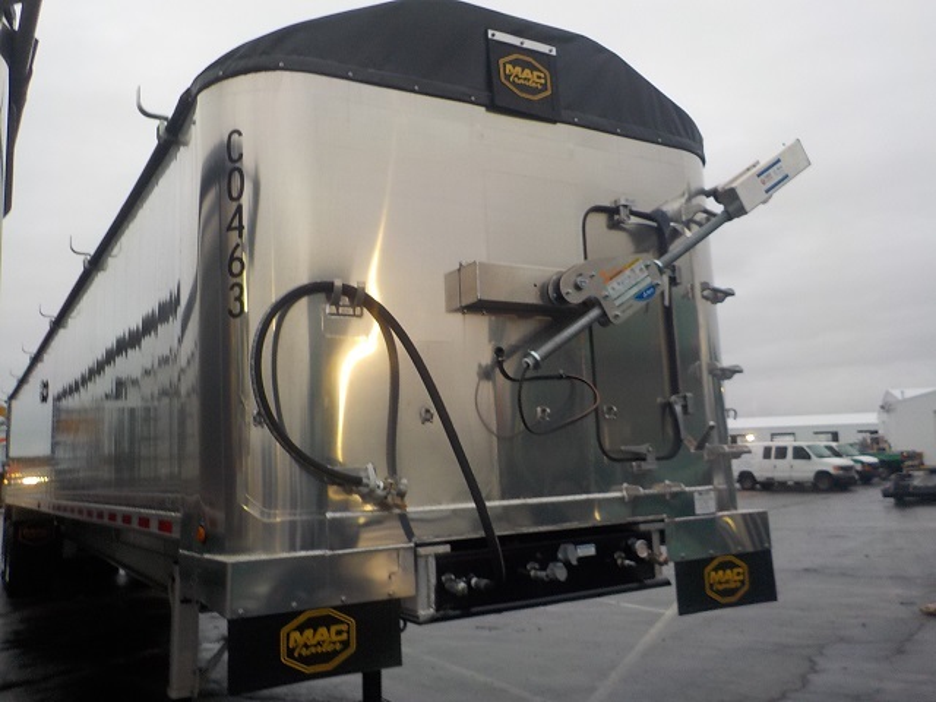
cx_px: 468
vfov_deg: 46.8
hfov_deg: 60.0
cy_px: 351
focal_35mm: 30
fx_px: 811
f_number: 3.3
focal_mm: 4.1
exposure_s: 1/30
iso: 160
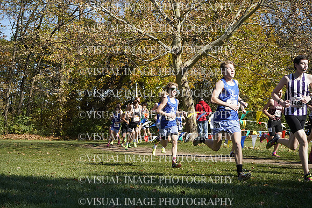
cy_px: 104
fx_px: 607
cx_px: 156
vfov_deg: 19.5
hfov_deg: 28.8
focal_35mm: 70
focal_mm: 70
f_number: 8
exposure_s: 1/2500
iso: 1600
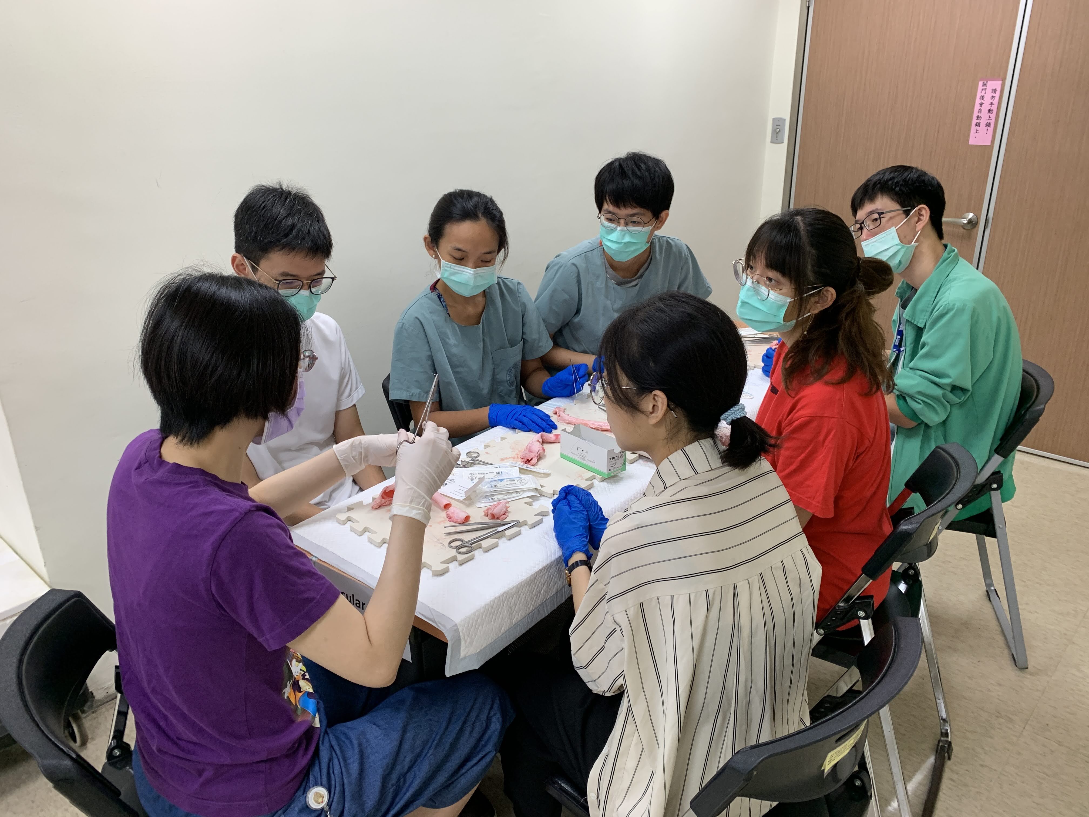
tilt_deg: -22.7
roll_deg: +0.8
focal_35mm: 26
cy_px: 408
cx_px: 544
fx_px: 818
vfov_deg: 53.1
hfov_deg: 67.3
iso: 100
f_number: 1.8
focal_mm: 4.25
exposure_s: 1/100
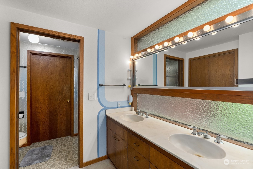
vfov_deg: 73.8
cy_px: 84
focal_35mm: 16
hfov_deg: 96.7
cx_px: 126
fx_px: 112
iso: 500
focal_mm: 16
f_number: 8
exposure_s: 1/8
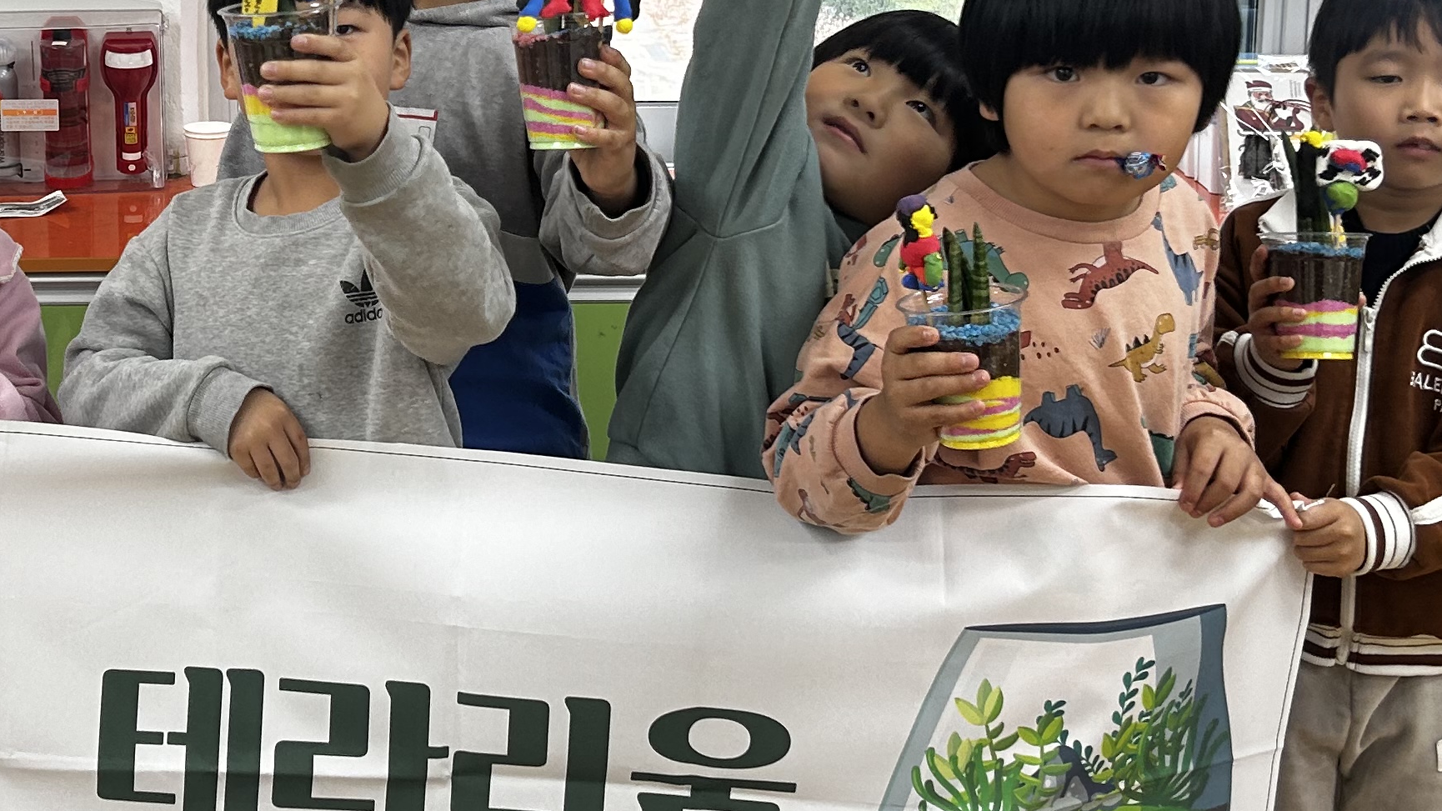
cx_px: 331
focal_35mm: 66
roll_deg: +1.4
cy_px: 108
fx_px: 2524
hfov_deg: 31.2
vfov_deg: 18.0
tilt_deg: -11.0
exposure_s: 1/120
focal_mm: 5.7
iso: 64
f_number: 1.5
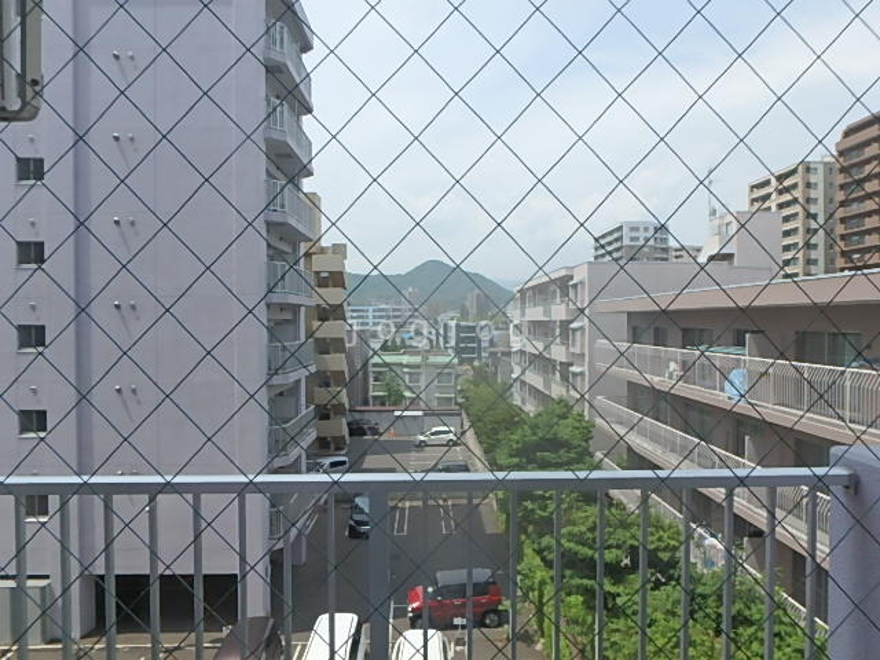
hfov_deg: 79.0
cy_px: 330
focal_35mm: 21
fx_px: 534
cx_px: 440
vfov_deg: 63.4
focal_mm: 3.7
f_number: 6
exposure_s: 1/500
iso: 125
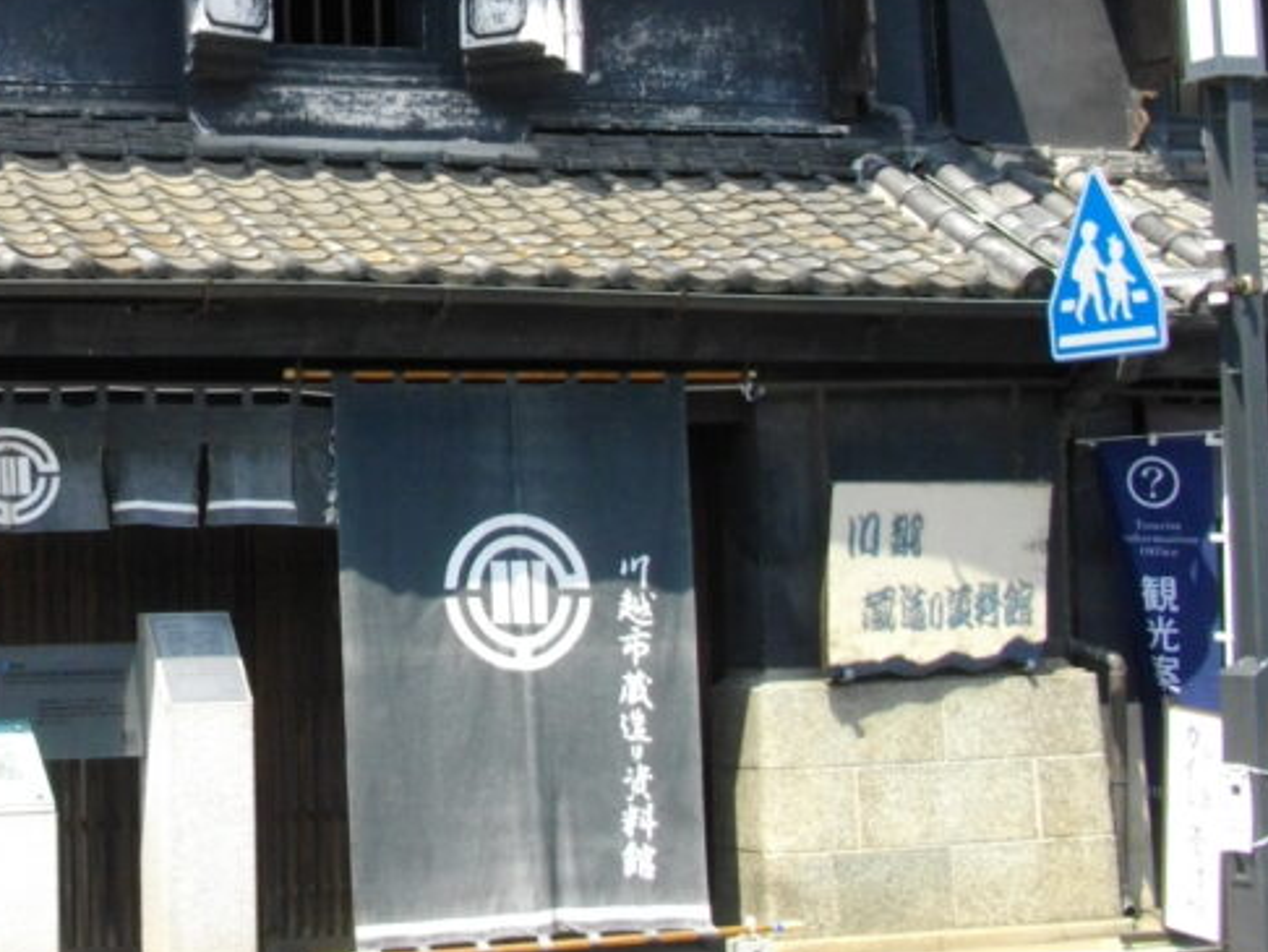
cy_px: 138
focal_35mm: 79
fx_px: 2895
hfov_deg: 23.7
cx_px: 26
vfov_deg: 18.4
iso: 100
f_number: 5.5
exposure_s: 1/160
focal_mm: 5.7
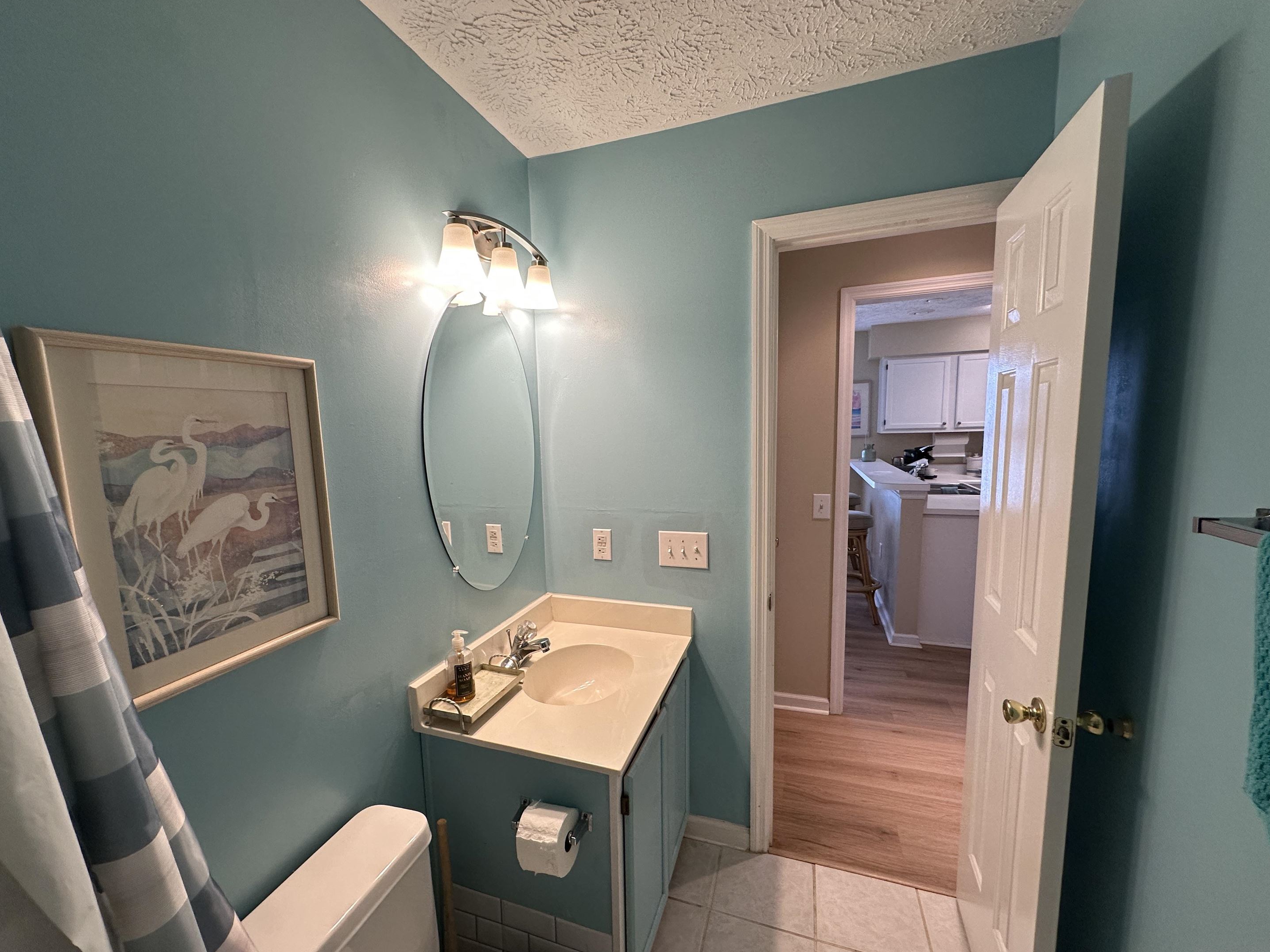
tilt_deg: -8.0
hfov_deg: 98.0
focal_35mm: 15
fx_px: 550
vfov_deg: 81.7
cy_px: 499
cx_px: 595
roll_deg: +1.5
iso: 160
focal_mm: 2.22
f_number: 2.2
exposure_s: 1/120
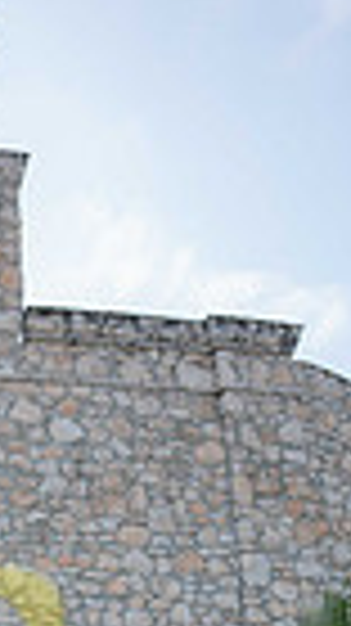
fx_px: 1127
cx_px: -144
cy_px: 901
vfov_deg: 24.9
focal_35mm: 68
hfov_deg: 16.4
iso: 125
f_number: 2.8
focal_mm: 20
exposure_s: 1/800
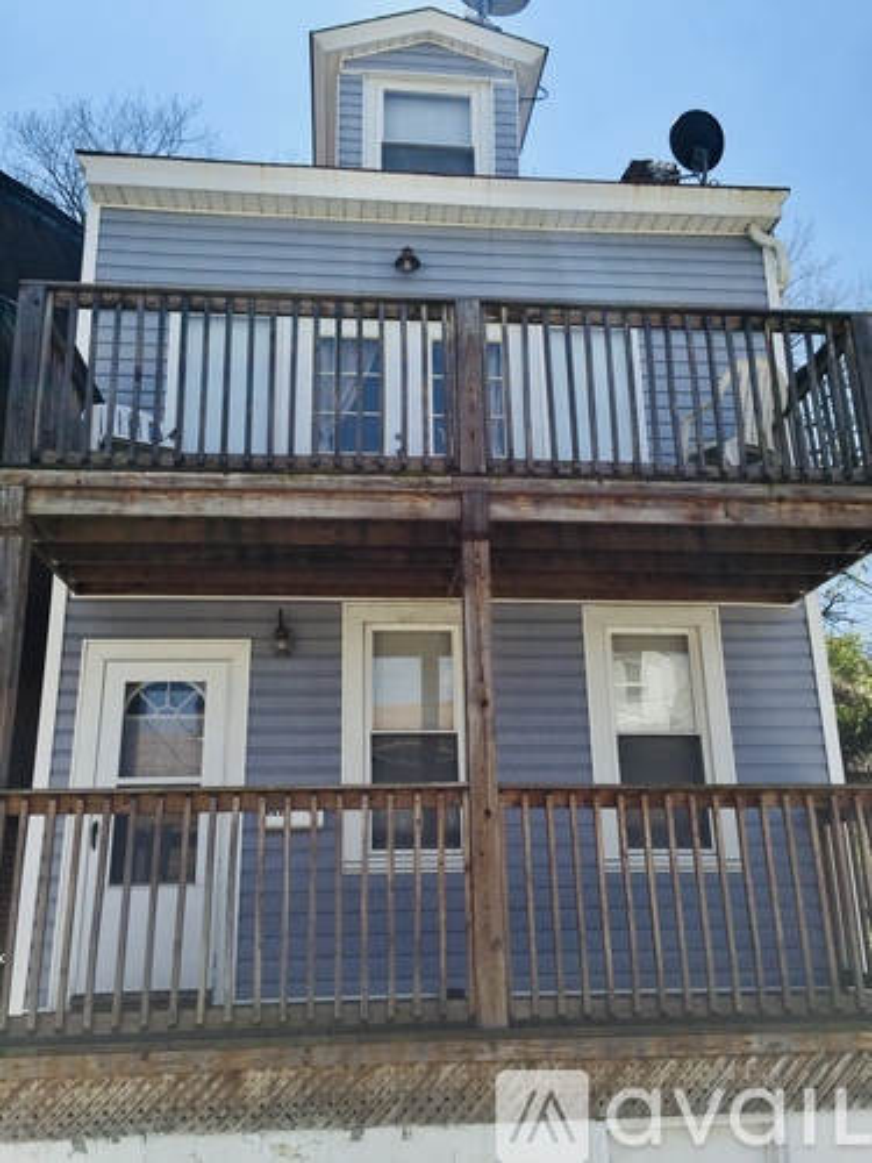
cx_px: 436
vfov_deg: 61.7
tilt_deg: +17.9
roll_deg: +1.4
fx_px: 974
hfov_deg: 48.2
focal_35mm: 29
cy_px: 582
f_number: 2.2
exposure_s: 1/1721
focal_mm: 4.15
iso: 32
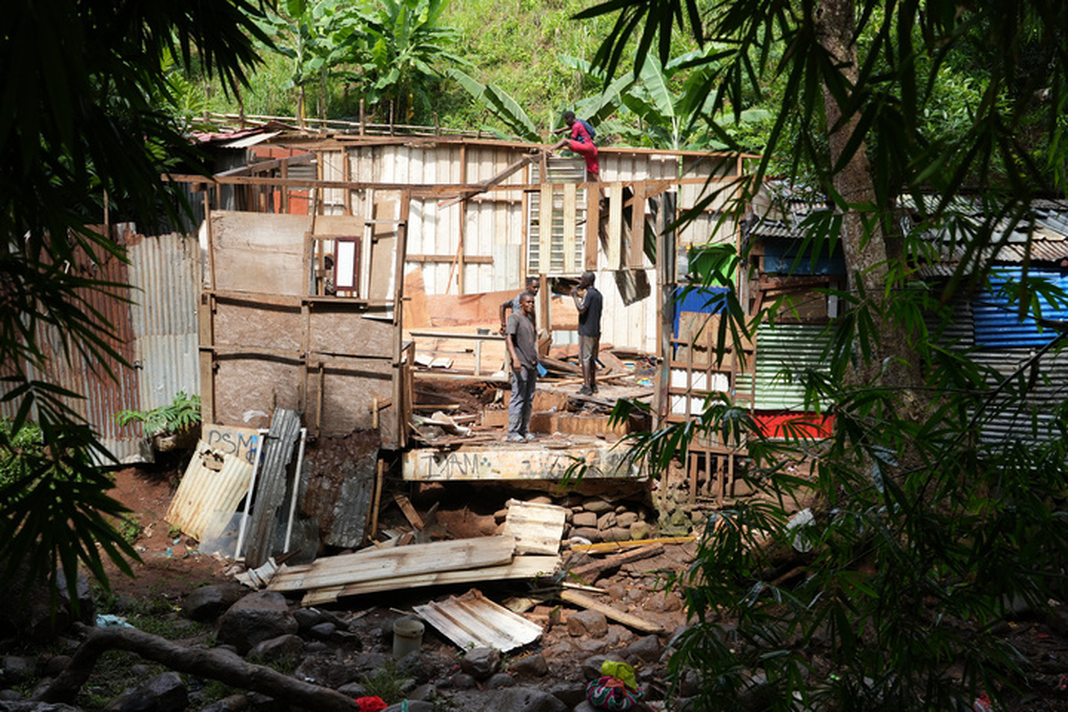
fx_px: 1365
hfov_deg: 42.7
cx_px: 534
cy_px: 356
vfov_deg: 29.2
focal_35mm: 46
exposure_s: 1/1250
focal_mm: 46
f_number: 5.6
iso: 640
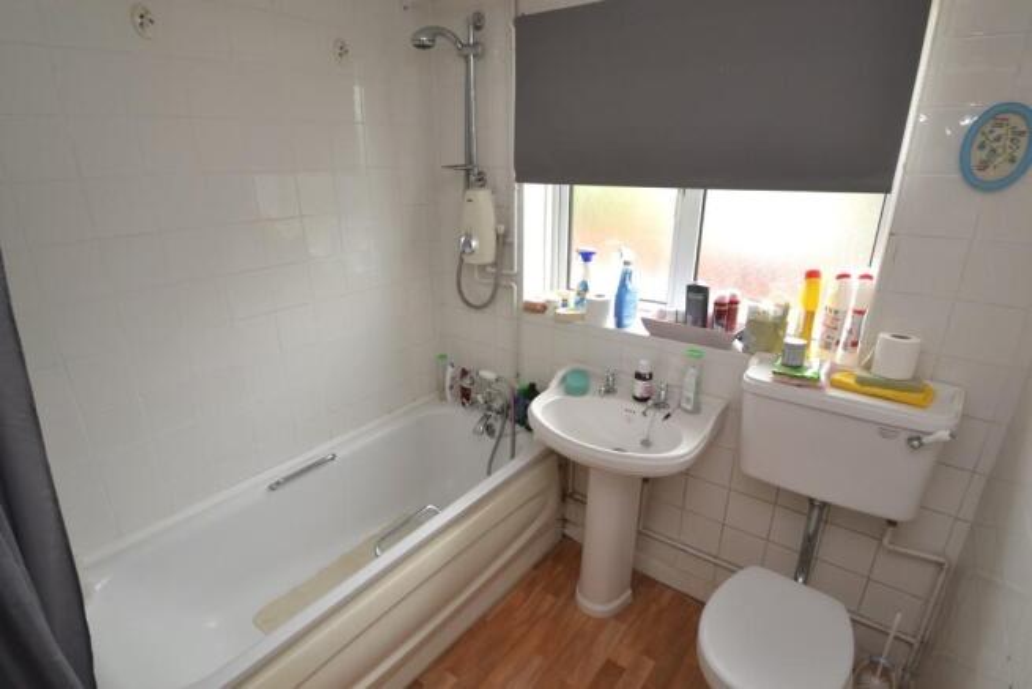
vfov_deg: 67.4
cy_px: 344
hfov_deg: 90.0
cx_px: 516
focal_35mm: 18
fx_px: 516
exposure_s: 1/125
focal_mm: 12
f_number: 5.6
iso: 400
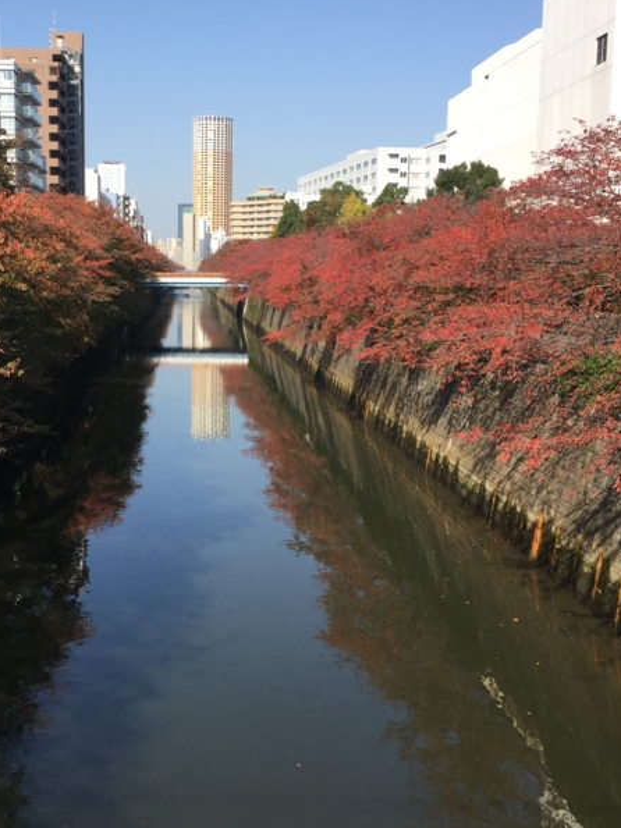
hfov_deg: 36.5
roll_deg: -0.7
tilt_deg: -5.8
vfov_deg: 47.8
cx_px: 210
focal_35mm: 39
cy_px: 372
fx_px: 933
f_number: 2.2
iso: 32
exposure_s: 1/1199
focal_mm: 4.15
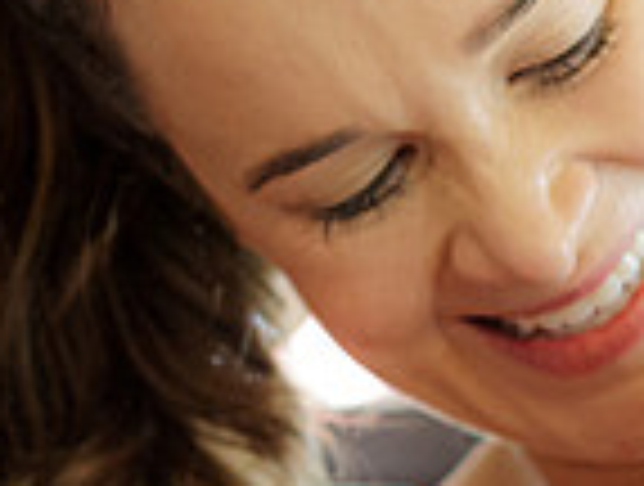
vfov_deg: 5.9
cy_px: 539
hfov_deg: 7.8
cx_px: 555
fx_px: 4719
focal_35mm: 253
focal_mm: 55
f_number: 2.8
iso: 3200
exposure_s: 1/160
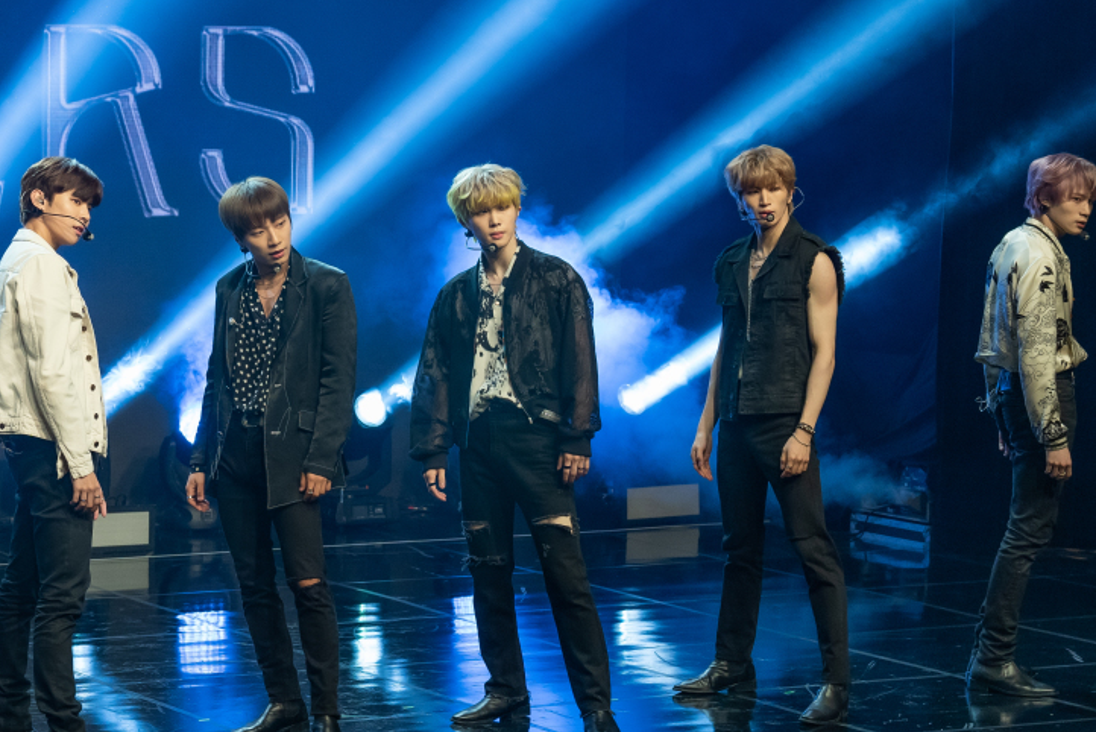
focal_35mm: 124
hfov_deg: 16.4
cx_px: 272
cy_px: 420
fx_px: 3776
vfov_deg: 11.1
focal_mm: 70
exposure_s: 1/500
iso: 2500
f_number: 4.5
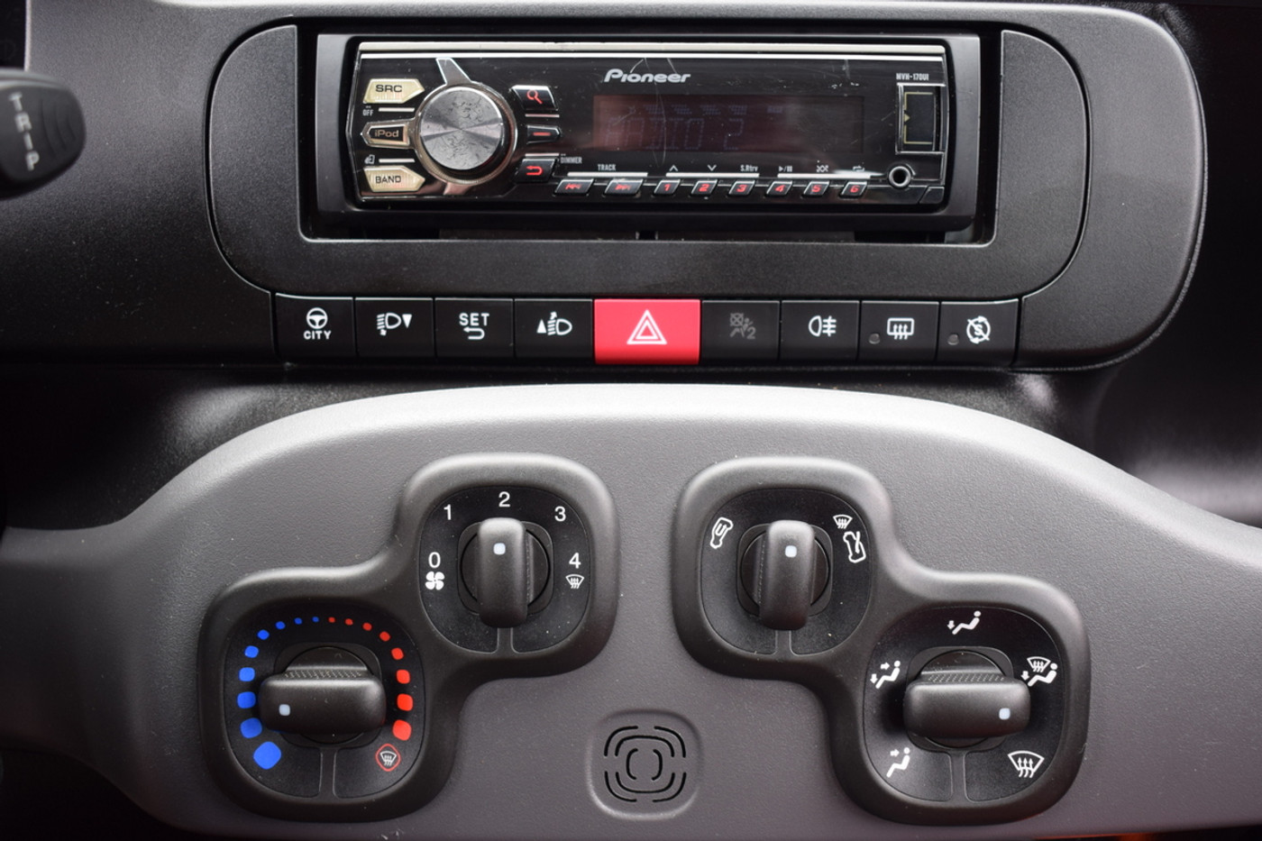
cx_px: 631
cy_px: 420
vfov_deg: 34.2
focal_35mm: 39
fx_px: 1367
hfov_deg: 49.6
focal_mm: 26
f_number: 4.5
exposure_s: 1/80
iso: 400
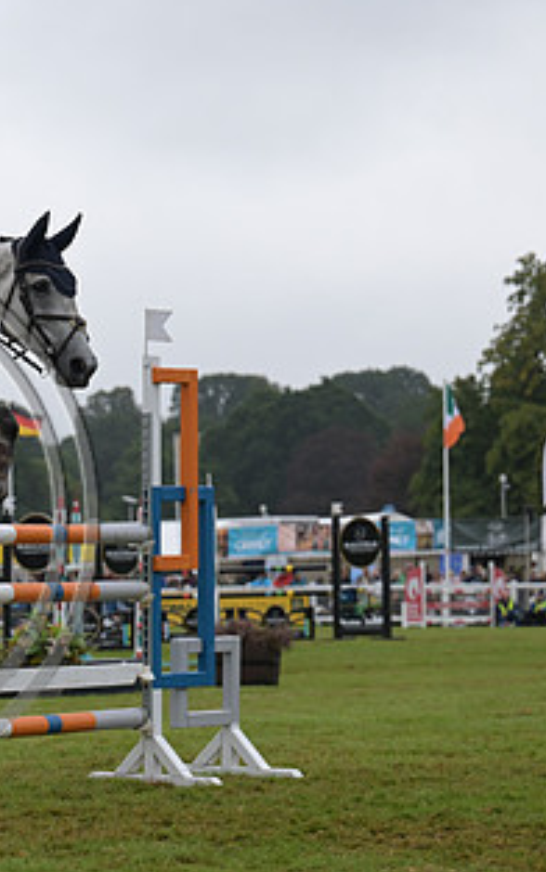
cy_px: 478
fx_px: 3543
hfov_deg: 8.6
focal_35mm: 149
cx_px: -220
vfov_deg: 14.0
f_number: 4
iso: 640
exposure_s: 1/1250
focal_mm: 79
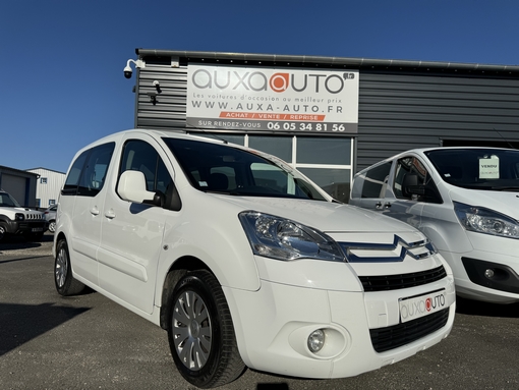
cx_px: 260
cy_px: 195
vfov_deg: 56.9
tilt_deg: +3.0
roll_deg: -1.3
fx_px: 360
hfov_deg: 71.6
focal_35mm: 24
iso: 80
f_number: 1.78
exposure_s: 1/20000
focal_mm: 6.76
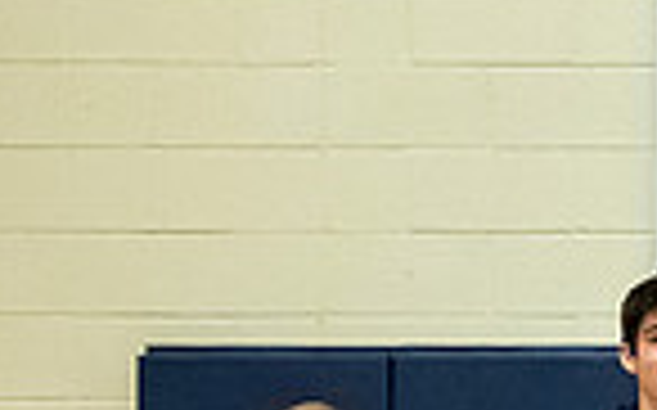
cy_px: 615
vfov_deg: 11.0
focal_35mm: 114
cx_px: 1253
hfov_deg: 15.3
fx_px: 2040
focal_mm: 24
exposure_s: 1/250
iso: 6400
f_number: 5.6
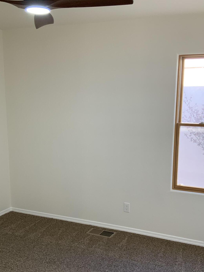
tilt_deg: -9.6
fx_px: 330
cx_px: 116
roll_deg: -0.5
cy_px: 158
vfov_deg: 44.6
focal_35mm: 42
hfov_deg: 34.3
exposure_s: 1/60
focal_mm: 3
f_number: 1.8
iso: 50
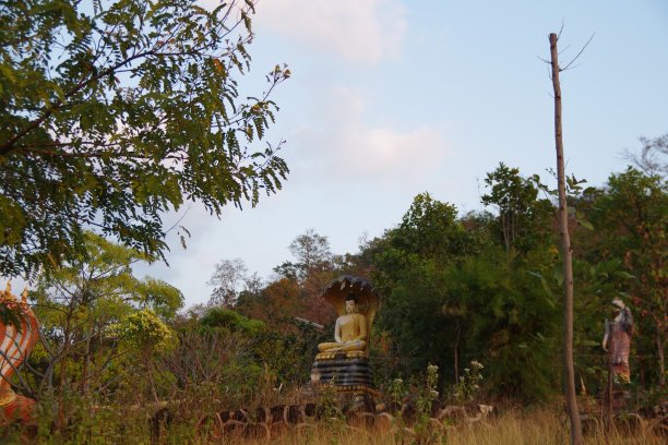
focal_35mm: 51
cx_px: 334
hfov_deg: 38.9
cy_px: 222
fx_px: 946
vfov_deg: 26.5
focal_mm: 34
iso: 100
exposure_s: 1/125
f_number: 3.5
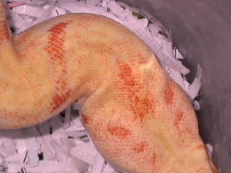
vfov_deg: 6.2
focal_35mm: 238
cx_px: -22
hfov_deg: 8.3
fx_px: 1588
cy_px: 93
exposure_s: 1/60.3
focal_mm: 22.2
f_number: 4.1
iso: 100
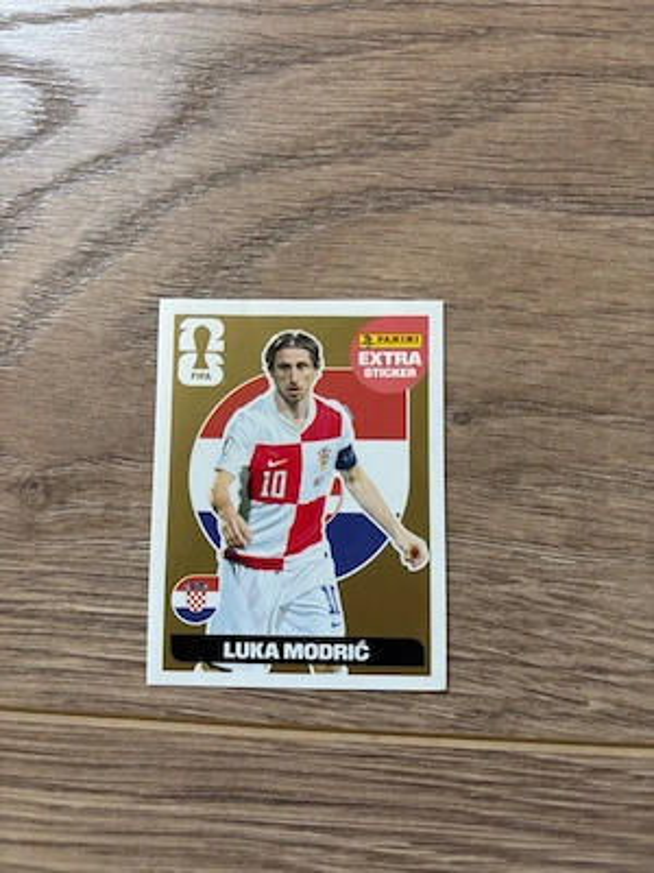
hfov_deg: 53.1
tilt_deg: -82.6
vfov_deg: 67.3
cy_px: 436
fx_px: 655
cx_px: 327
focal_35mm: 26
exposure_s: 1/66
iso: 125
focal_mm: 5.96
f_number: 1.6
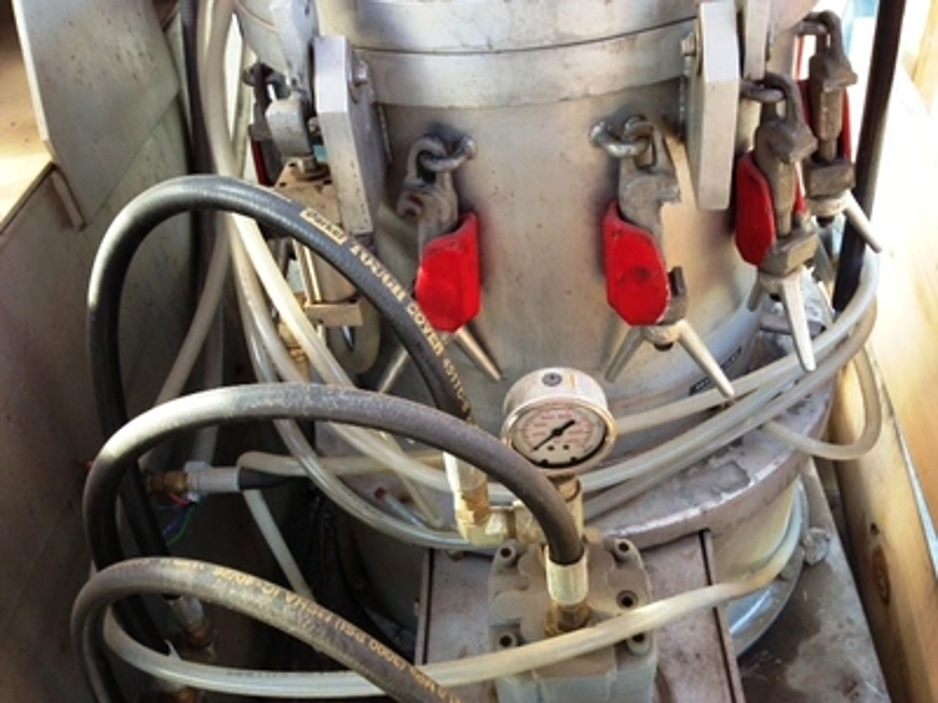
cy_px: 352
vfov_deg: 42.9
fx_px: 894
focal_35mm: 33
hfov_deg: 55.4
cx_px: 469
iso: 50
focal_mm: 4.13
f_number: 2.4
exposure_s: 1/40
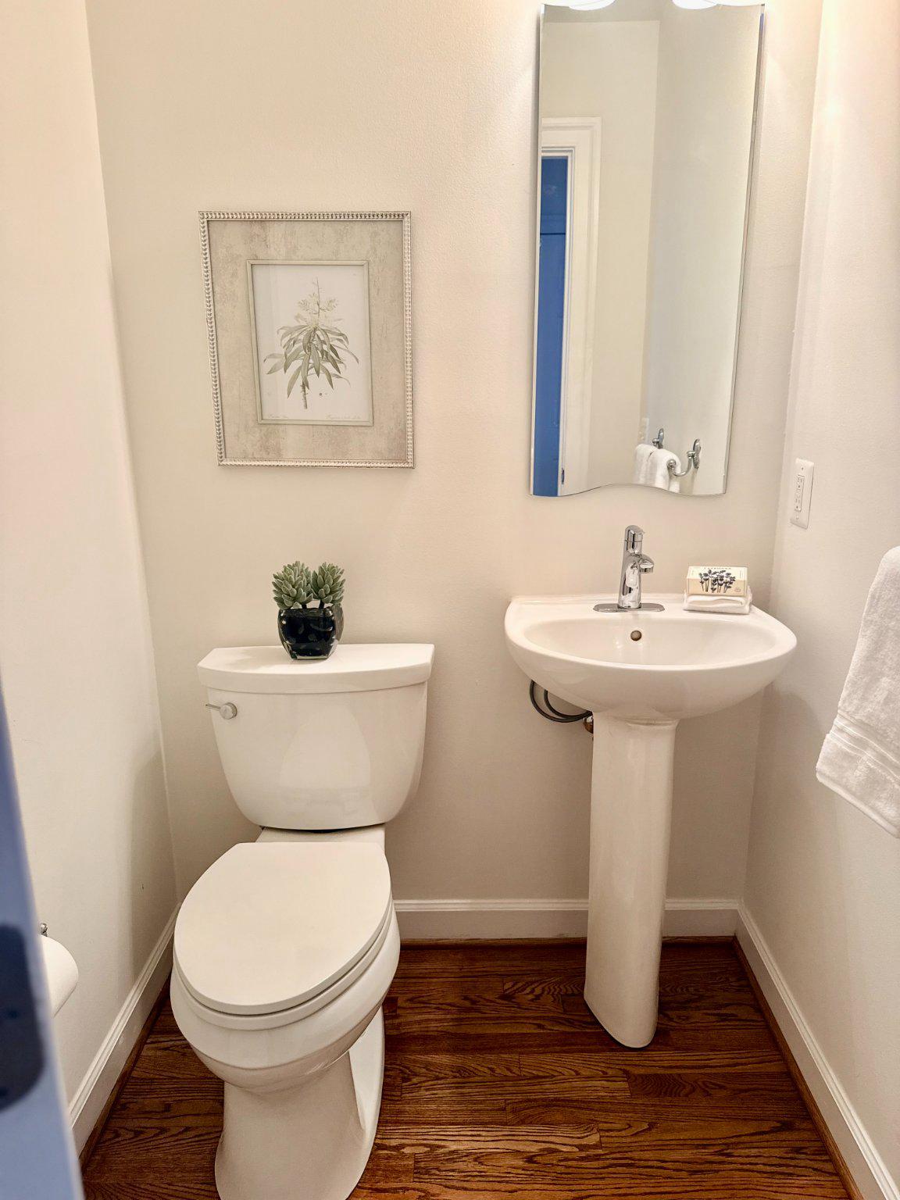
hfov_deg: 56.8
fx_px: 832
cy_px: 600
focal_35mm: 24
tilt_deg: -15.3
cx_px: 450
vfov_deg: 71.6
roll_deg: +0.2
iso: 160
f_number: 1.78
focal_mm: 6.76
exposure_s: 1/60
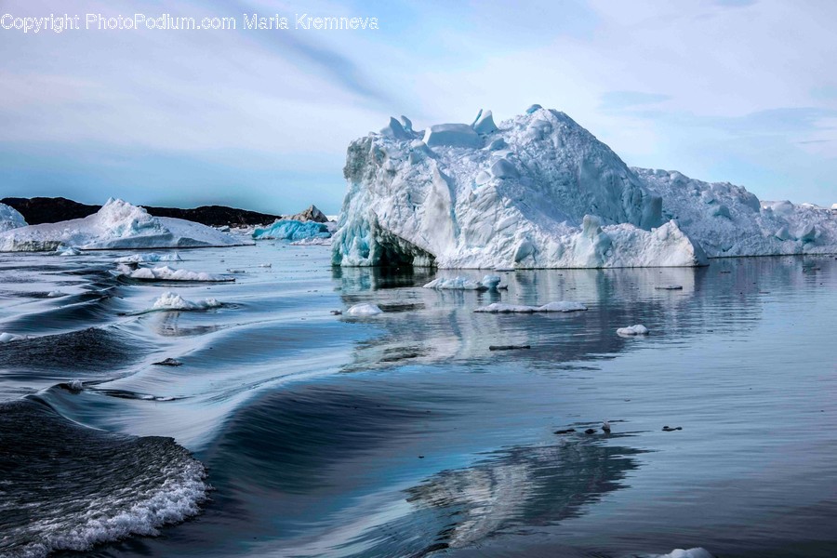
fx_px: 1976
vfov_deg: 16.1
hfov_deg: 23.9
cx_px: 418
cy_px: 279
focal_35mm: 85
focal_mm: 85
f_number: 10
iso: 100
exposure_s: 1/125
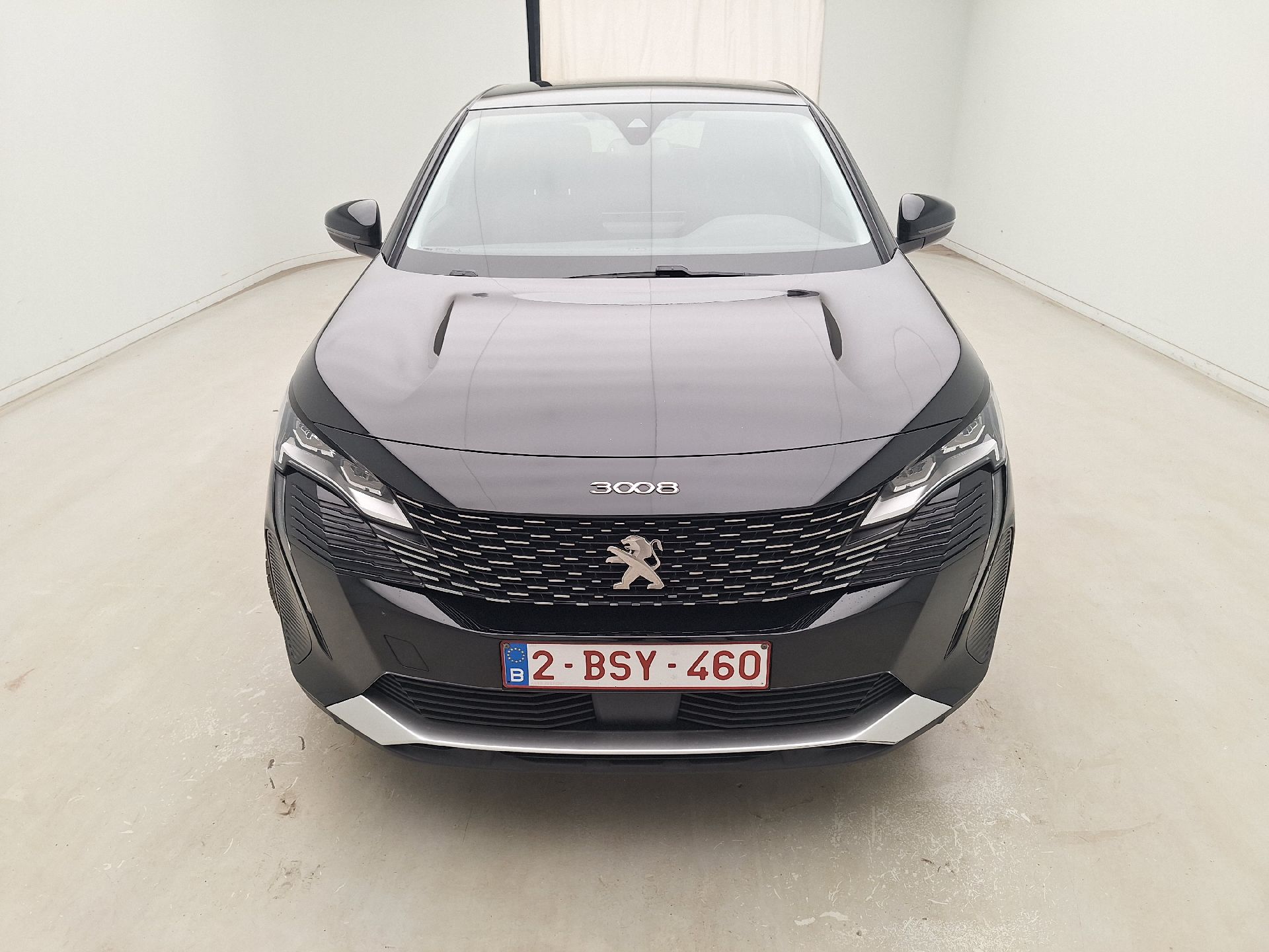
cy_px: 476
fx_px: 843
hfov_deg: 73.9
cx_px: 634
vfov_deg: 58.9
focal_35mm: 23
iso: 50
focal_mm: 5.54
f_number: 1.8
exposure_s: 1/100
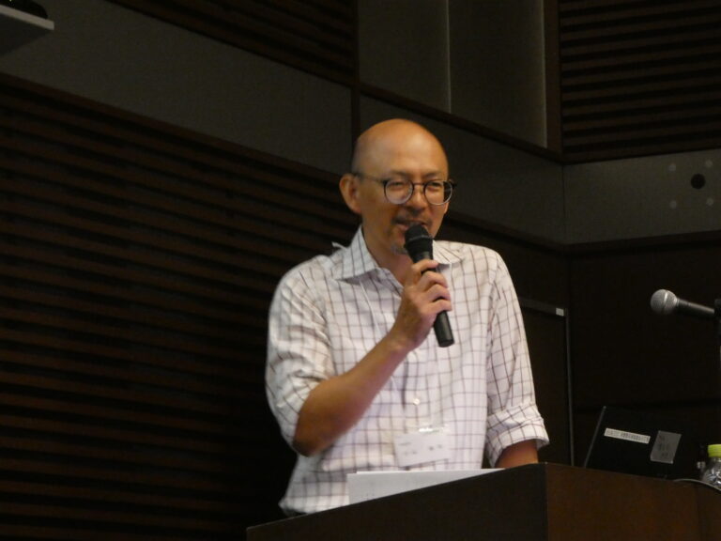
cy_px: 270
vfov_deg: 9.6
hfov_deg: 12.8
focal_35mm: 154
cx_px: 360
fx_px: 3208
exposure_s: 1/8
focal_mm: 27.5
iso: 1600
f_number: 5.4
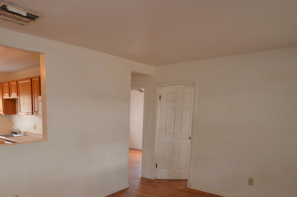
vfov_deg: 48.2
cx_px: 101
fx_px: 214
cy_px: 139
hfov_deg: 67.7
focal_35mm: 26
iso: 400
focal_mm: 10
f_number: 3.5
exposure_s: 1/60
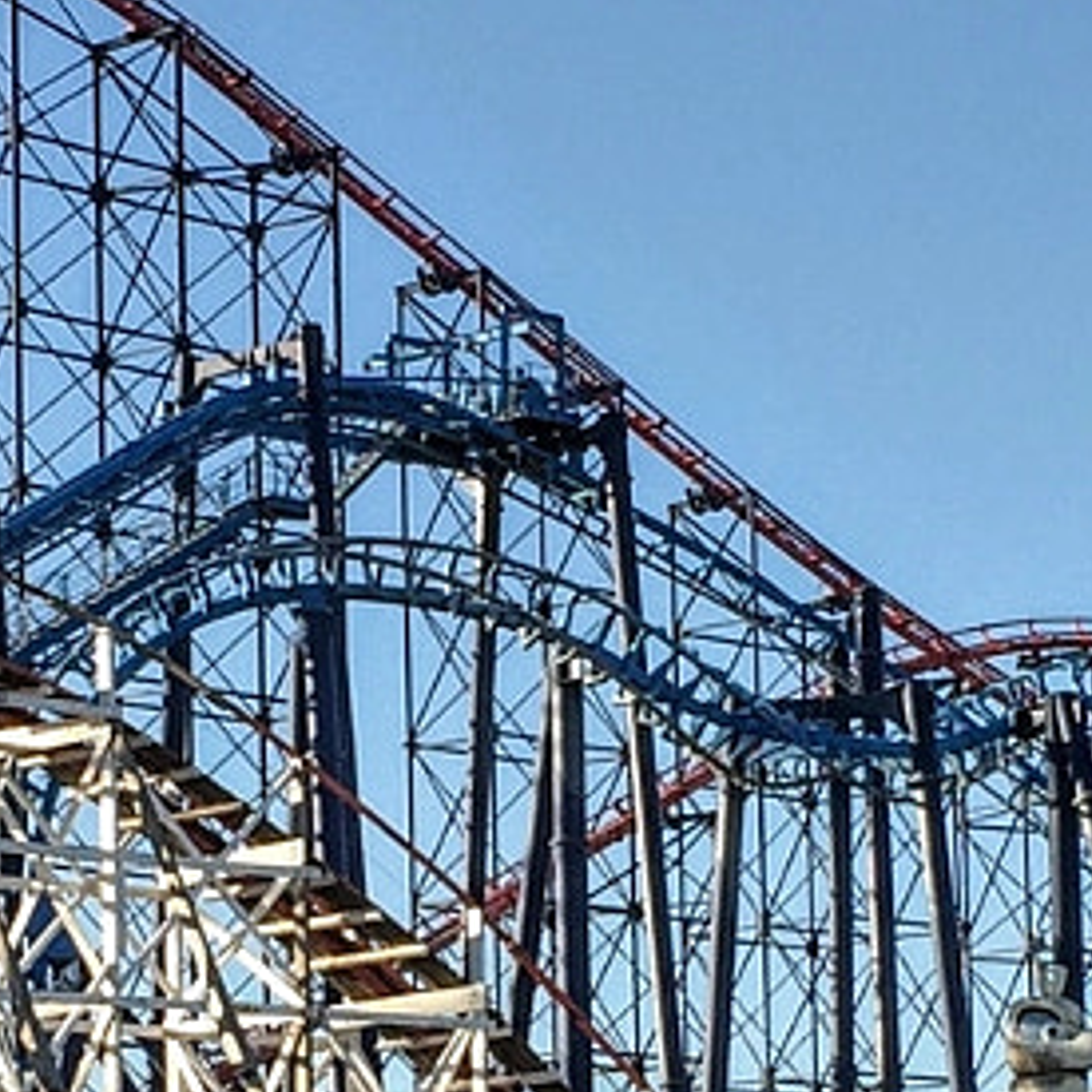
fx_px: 5318
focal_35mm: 149
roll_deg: +1.9
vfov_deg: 11.7
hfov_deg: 11.7
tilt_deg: +7.3
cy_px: 909
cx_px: 477
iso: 32
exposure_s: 1/942
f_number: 2.2
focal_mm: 4.15
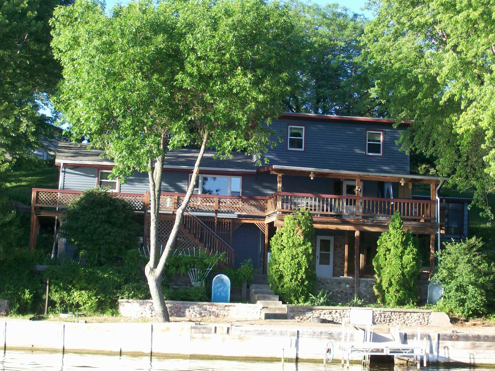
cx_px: 248
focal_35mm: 70
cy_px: 186
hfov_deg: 27.8
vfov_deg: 21.0
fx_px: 1001
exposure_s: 1/167
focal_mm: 11.6
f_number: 3.8
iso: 80
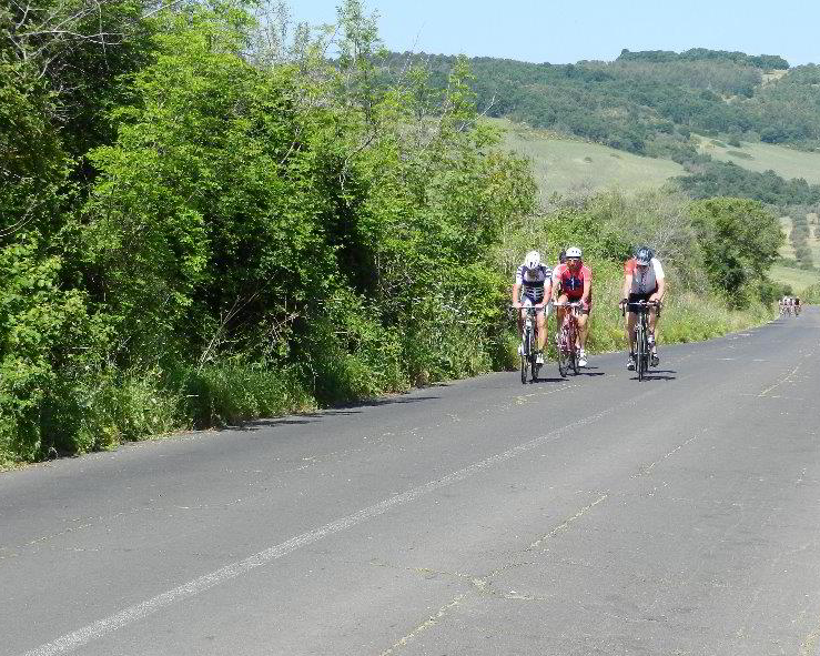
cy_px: 373
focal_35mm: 92
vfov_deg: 16.7
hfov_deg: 20.8
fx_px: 2232
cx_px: 477
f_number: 4.6
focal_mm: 12.3
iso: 160
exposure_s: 1/640
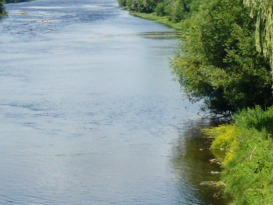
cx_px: 2
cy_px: 130
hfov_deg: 14.5
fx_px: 1057
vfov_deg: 11.1
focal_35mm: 134
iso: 100
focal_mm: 6
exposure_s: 1/500
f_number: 5.6
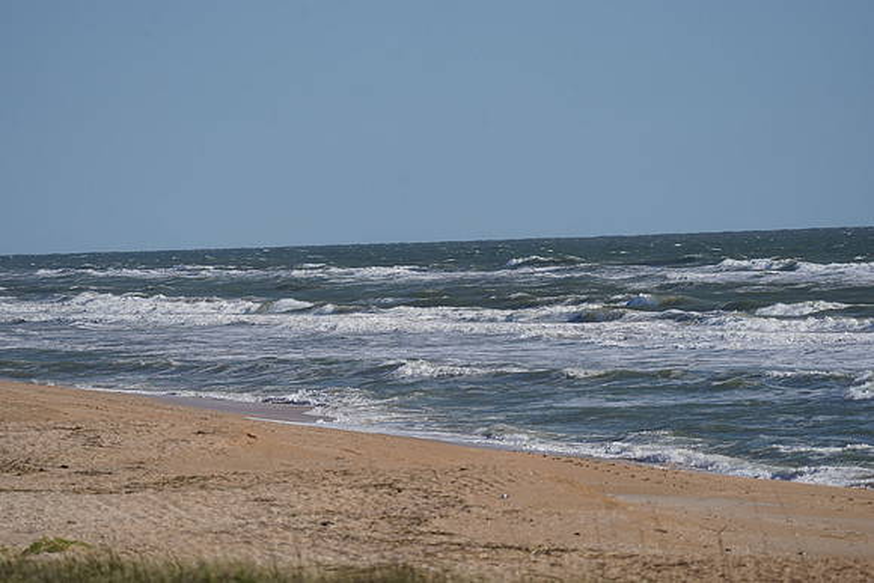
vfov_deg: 5.1
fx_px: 6556
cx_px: 437
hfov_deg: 7.6
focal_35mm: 270
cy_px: 292
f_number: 5.6
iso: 200
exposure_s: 1/2000
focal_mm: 270
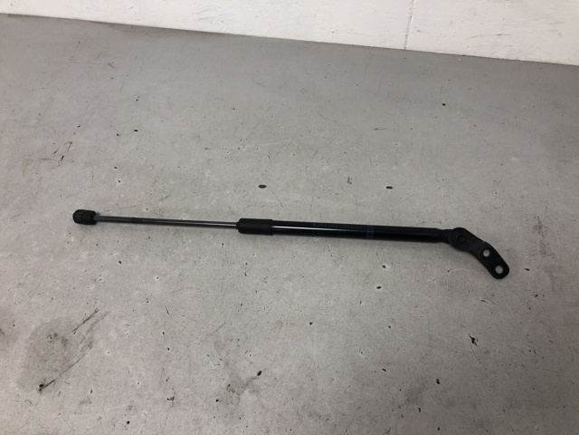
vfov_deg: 49.7
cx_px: 290
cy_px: 218
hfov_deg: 63.4
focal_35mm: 28
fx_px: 468
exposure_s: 1/33
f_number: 1.8
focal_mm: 4
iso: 32
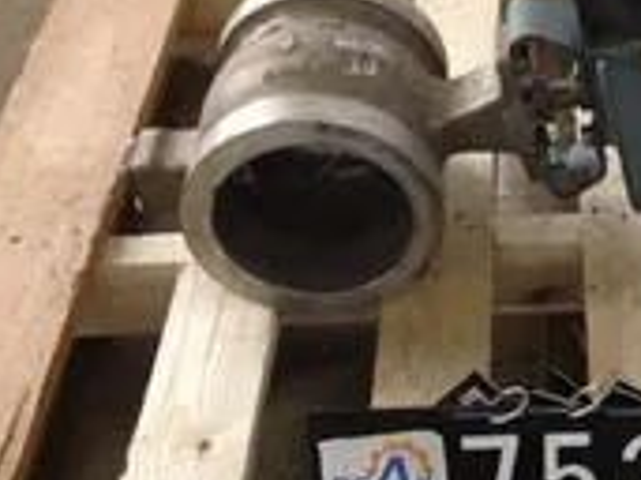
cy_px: 158
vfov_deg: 17.9
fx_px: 1517
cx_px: 592
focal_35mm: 82
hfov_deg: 23.2
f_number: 2.4
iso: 200
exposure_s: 1/20
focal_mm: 4.28
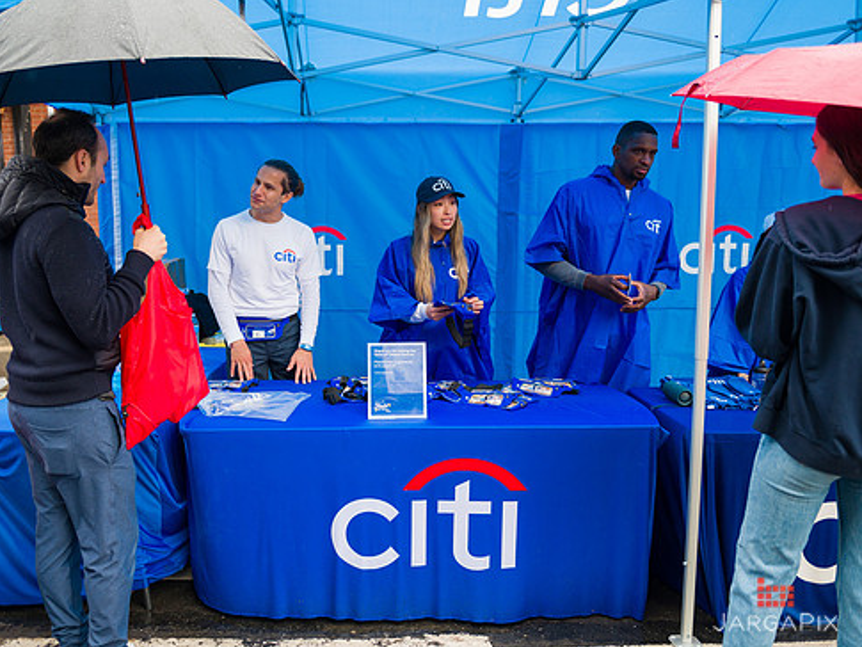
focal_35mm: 31
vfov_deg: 45.5
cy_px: 327
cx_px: 368
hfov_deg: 58.1
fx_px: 772
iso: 400
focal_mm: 27
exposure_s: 1/500
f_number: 3.2
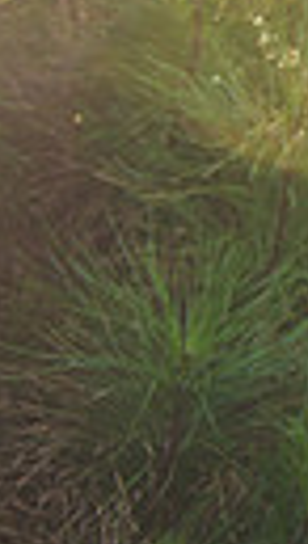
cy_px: 314
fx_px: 2587
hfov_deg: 6.0
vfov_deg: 12.0
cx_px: 1139
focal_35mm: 179
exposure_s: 1/200
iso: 200
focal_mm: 38
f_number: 2.8
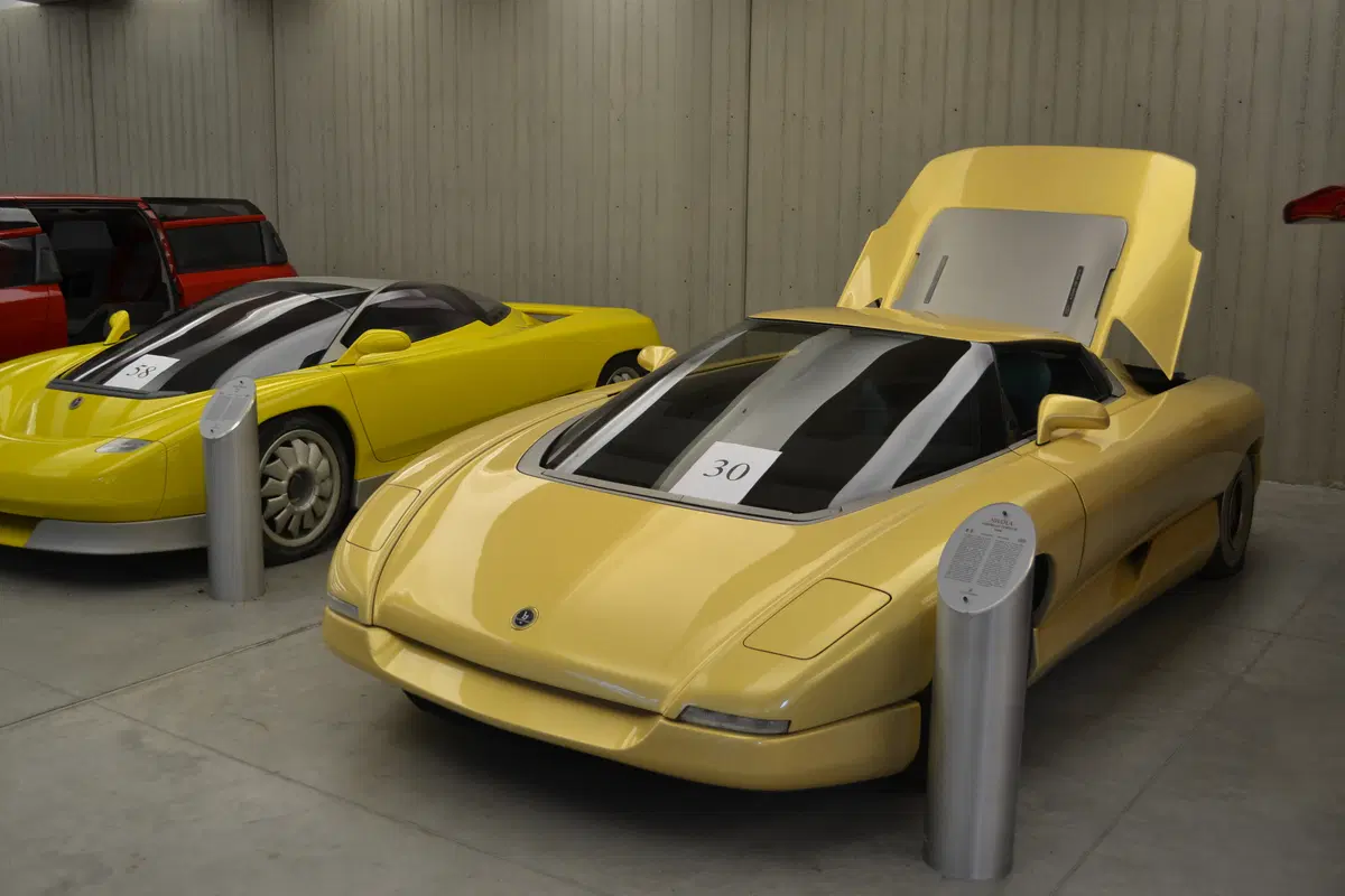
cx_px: 672
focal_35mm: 36
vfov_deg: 36.9
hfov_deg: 53.1
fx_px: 1345
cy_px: 448
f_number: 4
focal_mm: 24
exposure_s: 1/50
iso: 400
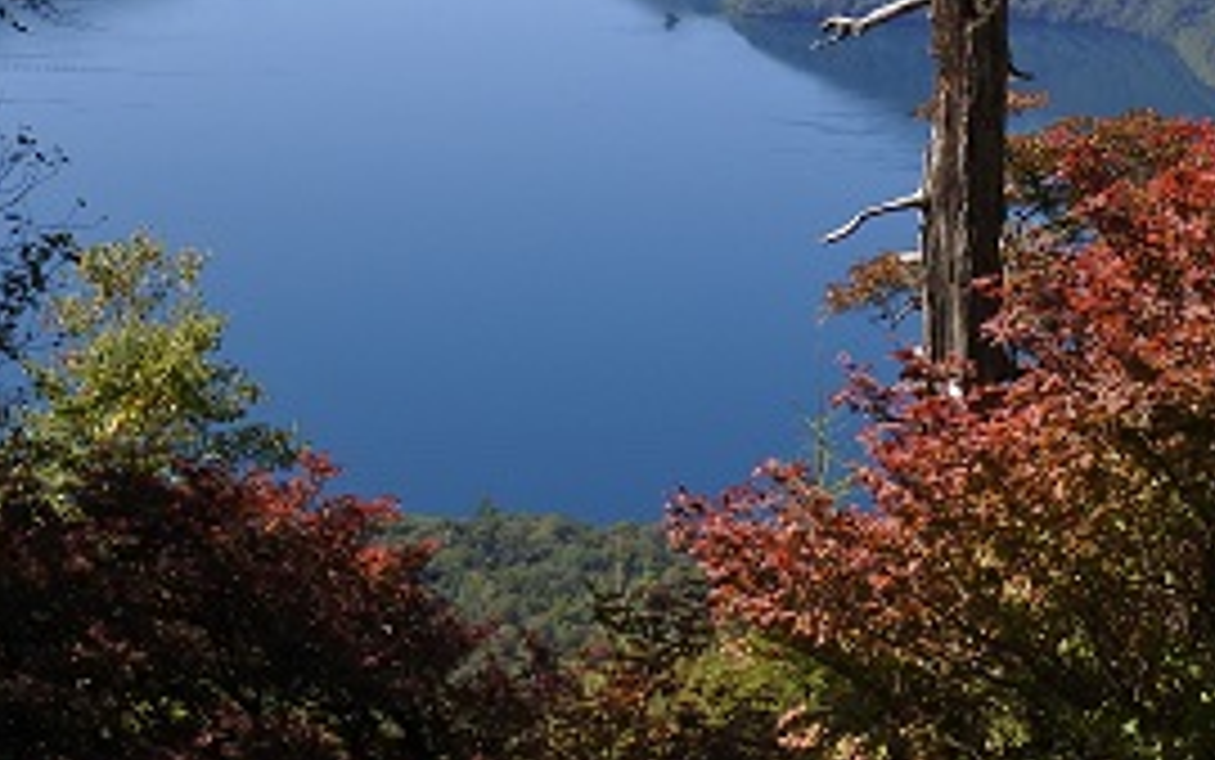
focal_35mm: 83
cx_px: 587
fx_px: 2749
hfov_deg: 24.9
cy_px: -326
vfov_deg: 14.8
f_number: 4
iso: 160
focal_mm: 10
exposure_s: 1/1000
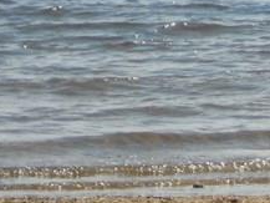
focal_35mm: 509
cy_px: -24
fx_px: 3972
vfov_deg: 2.9
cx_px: 352
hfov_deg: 3.9
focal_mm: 19.6
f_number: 5.9
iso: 80
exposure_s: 1/400
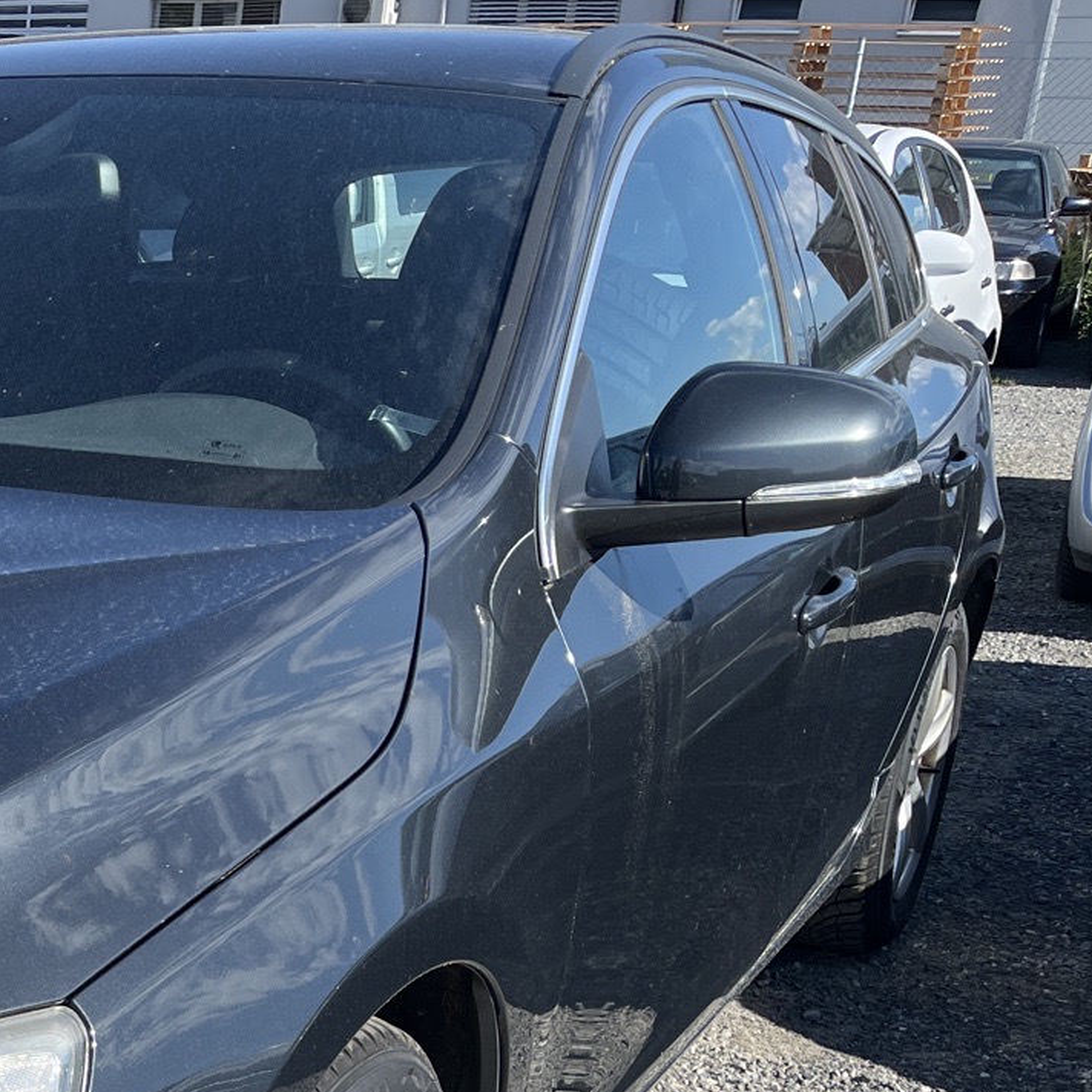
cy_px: 1054
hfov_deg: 24.1
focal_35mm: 62
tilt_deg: -22.7
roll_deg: -1.0
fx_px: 2213
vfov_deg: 26.5
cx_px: -345
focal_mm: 5.1
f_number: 1.6
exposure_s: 1/1890
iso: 50
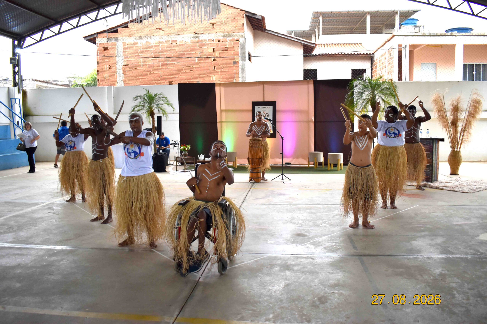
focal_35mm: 30
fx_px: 406
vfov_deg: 43.6
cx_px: 244
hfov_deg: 61.9
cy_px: 162
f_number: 3.5
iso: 450
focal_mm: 20
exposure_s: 1/250
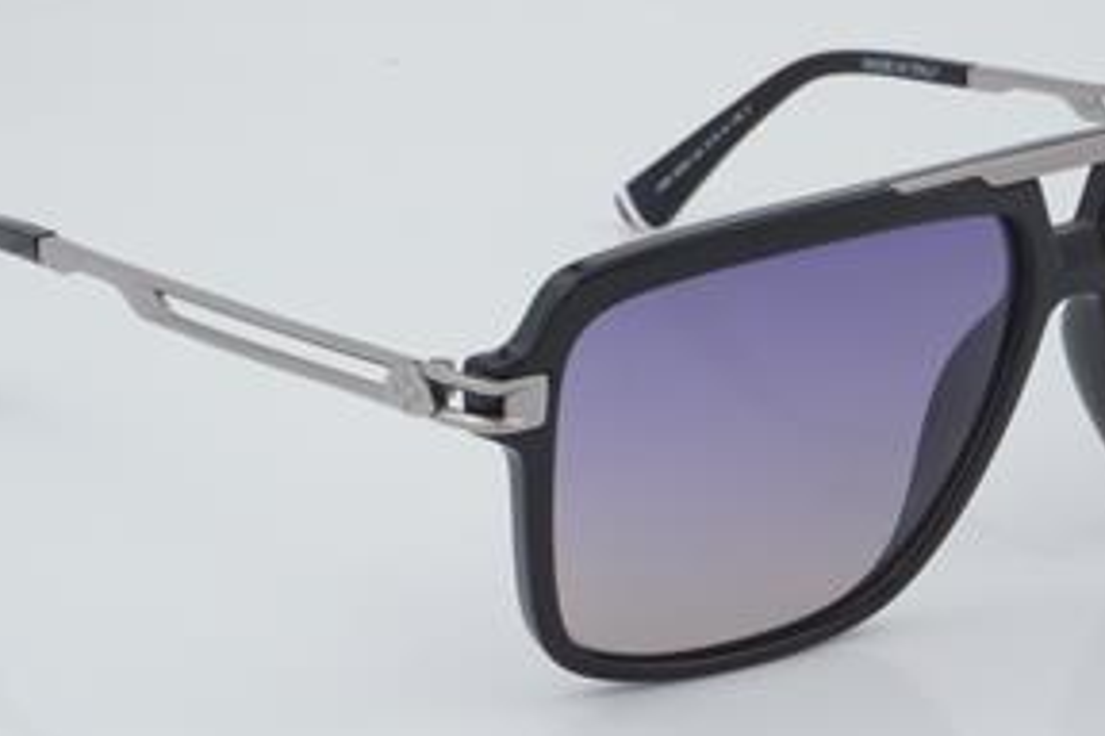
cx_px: 675
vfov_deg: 13.2
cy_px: 349
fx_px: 3192
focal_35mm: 104
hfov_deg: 19.6
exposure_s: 1/3
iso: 100
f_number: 32
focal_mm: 50
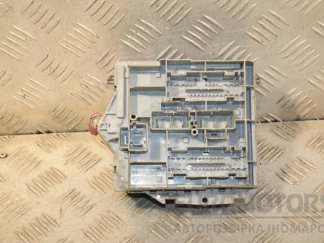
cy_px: 122
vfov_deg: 18.0
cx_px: 162
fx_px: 768
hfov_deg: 23.8
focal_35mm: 82
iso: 800
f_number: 6.3
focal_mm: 50
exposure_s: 1/200
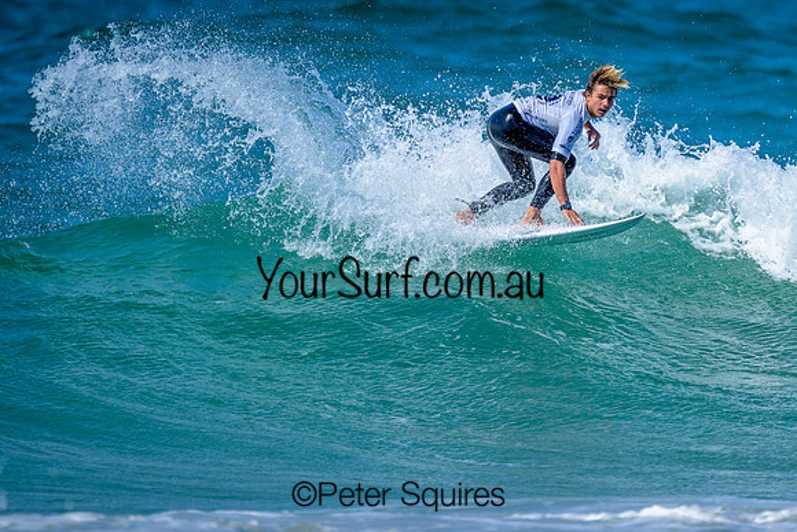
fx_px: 23073
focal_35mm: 1042
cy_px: 267
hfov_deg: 2.0
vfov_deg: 1.3
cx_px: 519
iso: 320
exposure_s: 1/2000
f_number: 6.3
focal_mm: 800
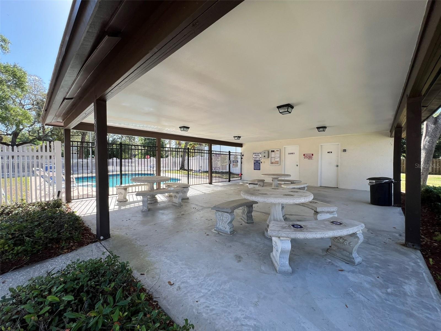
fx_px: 166
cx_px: 220
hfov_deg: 106.2
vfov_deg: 89.9
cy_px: 166
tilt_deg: -1.2
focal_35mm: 13
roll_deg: -0.1
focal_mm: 1.57
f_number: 1.8
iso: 32
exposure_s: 1/342
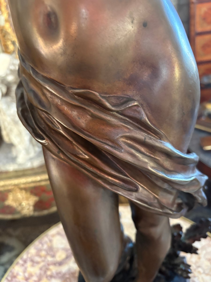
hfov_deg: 53.1
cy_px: 141
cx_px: 106
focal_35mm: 26
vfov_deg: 67.3
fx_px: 211
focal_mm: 5.96
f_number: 1.6
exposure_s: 1/40
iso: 640
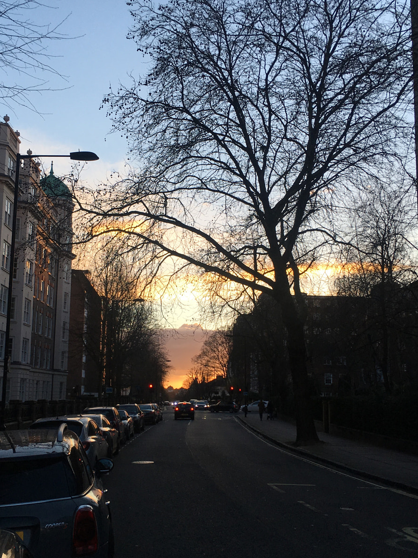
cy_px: 294
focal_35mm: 39
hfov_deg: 36.8
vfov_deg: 47.8
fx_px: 628
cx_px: 185
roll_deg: -1.6
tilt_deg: +8.6
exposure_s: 1/359
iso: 25
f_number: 2.2
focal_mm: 4.15
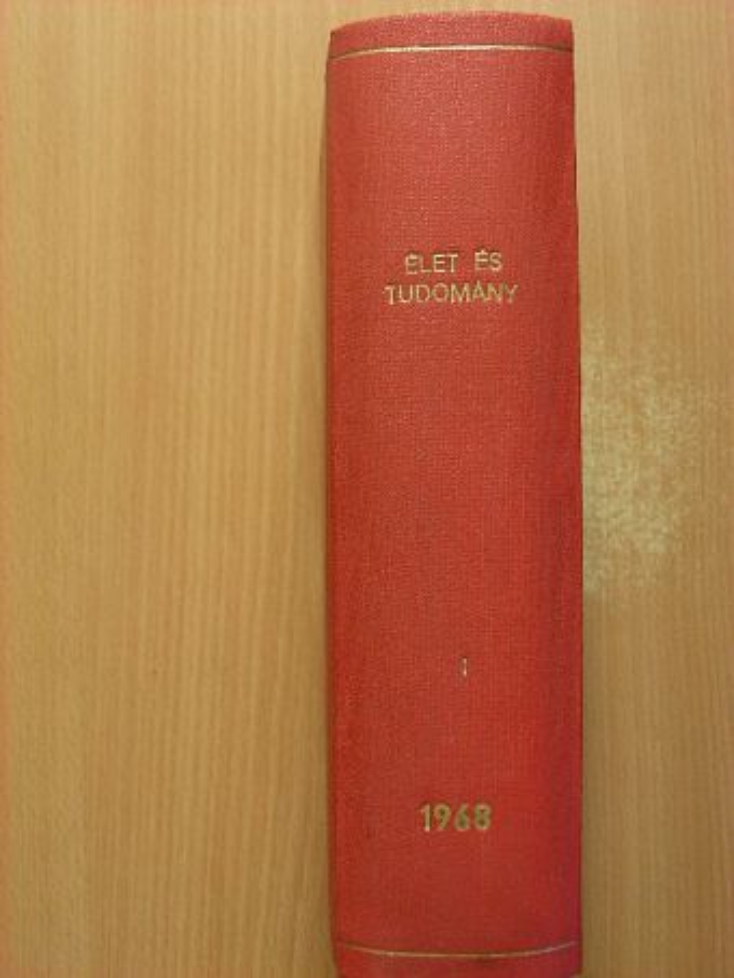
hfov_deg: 30.3
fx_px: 1356
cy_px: 489
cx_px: 367
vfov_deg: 39.6
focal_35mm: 48
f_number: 3.5
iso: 102
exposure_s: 1/30
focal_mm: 8
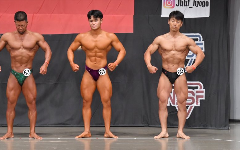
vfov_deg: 6.3
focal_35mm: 207
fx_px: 1355
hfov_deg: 10.1
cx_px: 120
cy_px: 80
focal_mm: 135
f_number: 5.6
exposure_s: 1/400
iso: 6400
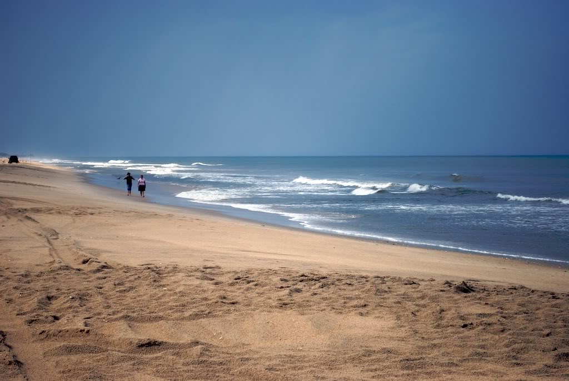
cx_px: 284
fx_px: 1305
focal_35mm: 82
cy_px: 190
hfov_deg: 24.6
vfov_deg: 16.6
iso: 200
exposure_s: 1/1250
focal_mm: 55
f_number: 5.6
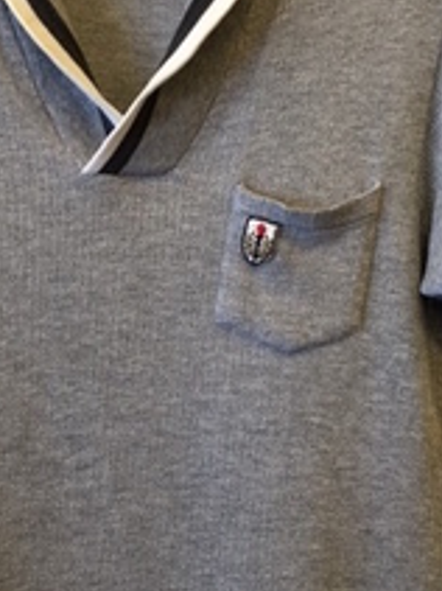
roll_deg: -0.1
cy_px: 274
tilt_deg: -3.1
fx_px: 1125
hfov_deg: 22.1
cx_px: 140
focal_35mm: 66
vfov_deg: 29.4
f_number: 2.2
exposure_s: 1/33
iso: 100
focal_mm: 4.15
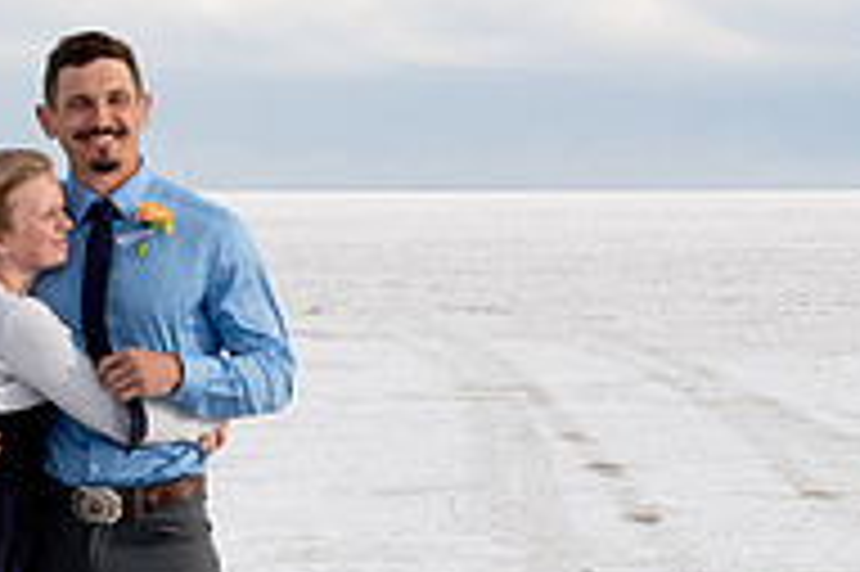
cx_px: 428
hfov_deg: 13.9
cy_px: 317
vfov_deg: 9.3
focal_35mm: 148
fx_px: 3532
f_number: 8
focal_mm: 44
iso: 200
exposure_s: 1/400
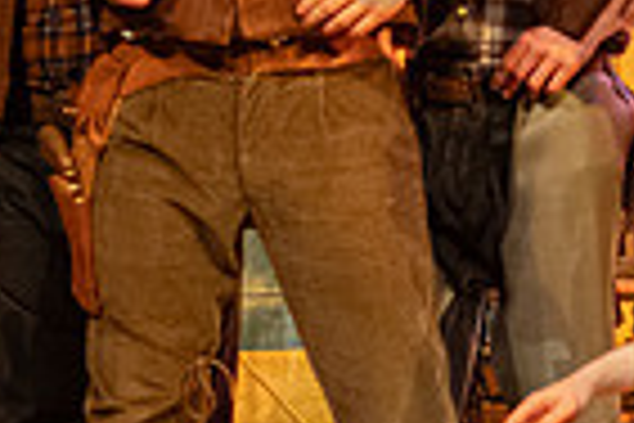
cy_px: -329
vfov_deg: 3.8
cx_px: 169
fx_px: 6322
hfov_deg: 5.7
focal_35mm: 359
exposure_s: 1/500
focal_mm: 35
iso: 1250
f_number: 1.6
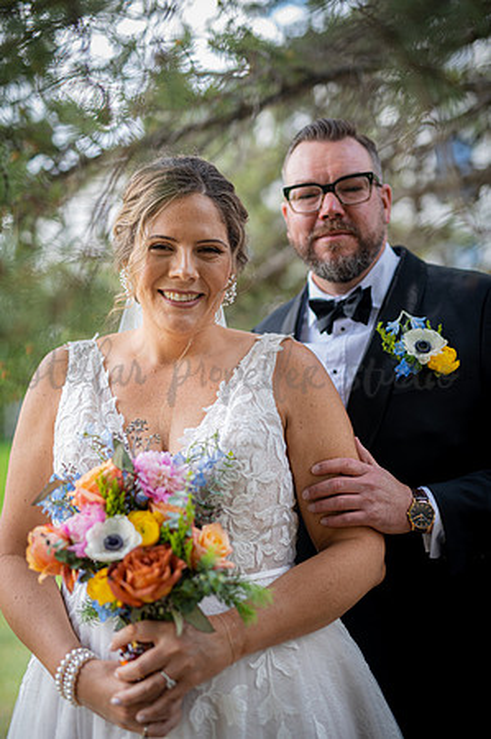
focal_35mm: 50
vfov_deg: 39.6
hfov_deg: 26.9
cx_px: 246
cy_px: 370
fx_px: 1025
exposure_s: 1/500
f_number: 1.8
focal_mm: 50
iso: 125
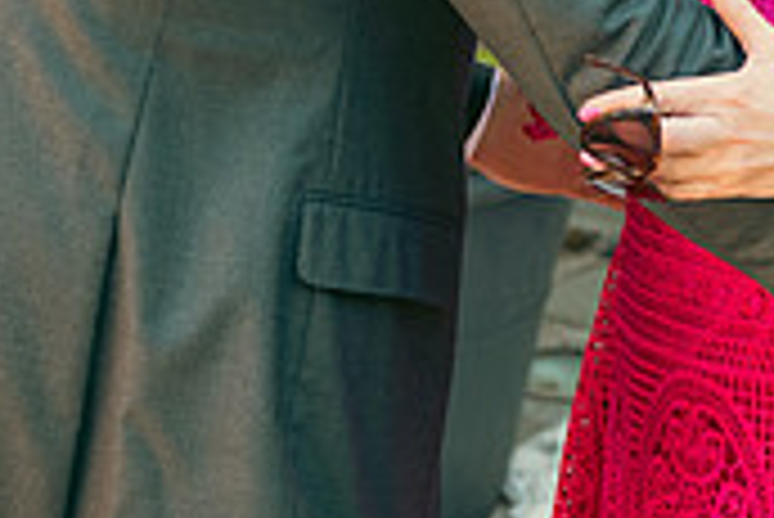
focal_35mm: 135
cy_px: -209
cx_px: 639
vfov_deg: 9.9
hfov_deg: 15.1
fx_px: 2905
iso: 160
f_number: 3.5
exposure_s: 1/250
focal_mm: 40
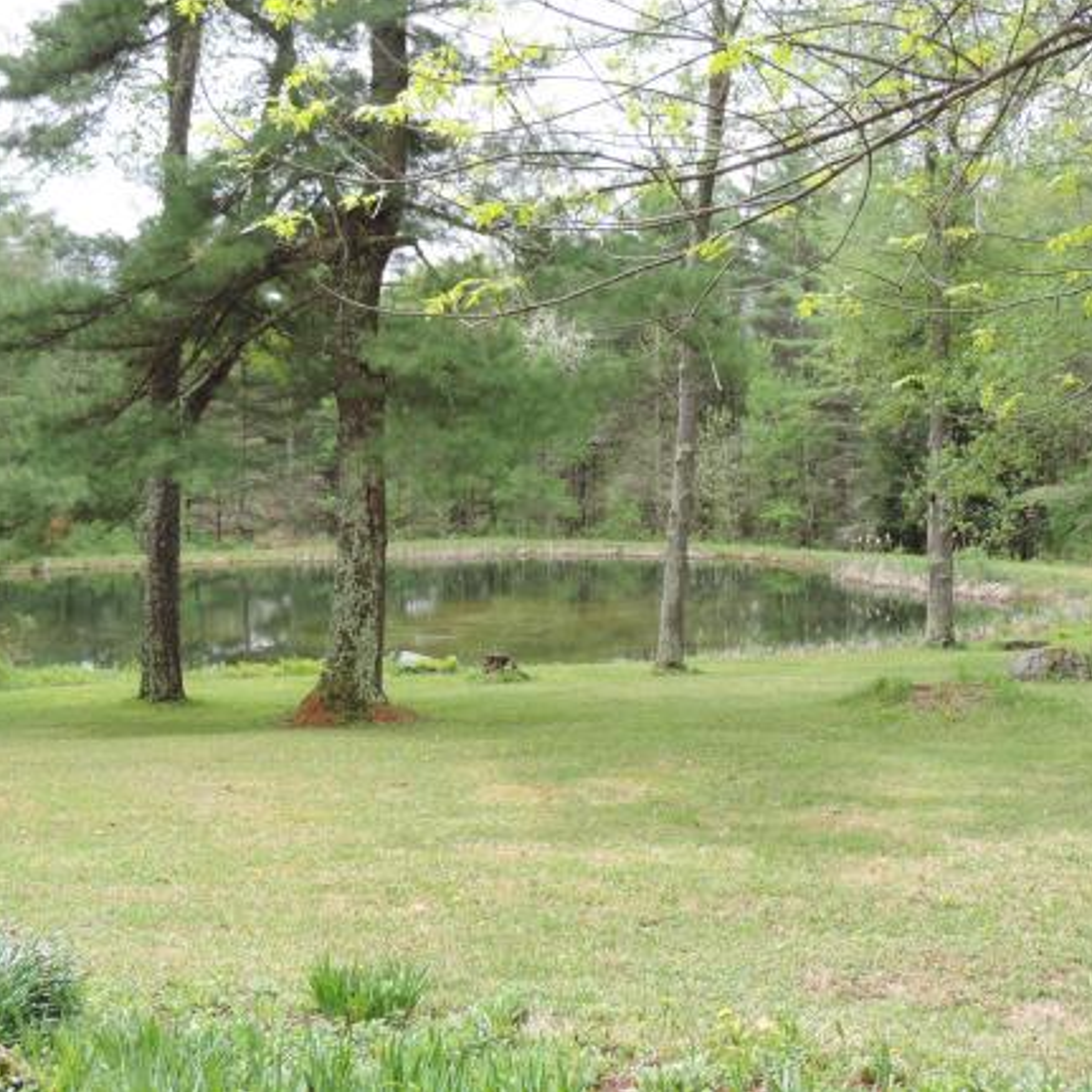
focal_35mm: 56
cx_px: 502
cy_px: 545
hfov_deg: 30.5
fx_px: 1999
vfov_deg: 30.6
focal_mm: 8.3
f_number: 3.5
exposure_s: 1/160
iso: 80
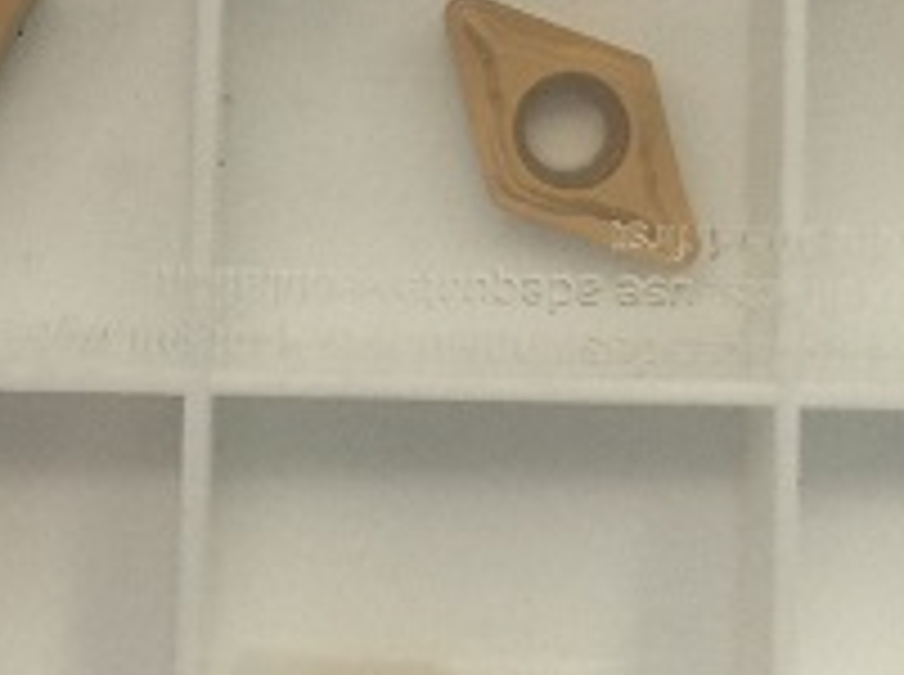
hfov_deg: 16.7
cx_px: 409
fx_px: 3076
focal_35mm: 118
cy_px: -180
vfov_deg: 12.2
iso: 50
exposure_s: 1/17
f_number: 2.2
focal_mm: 4.15
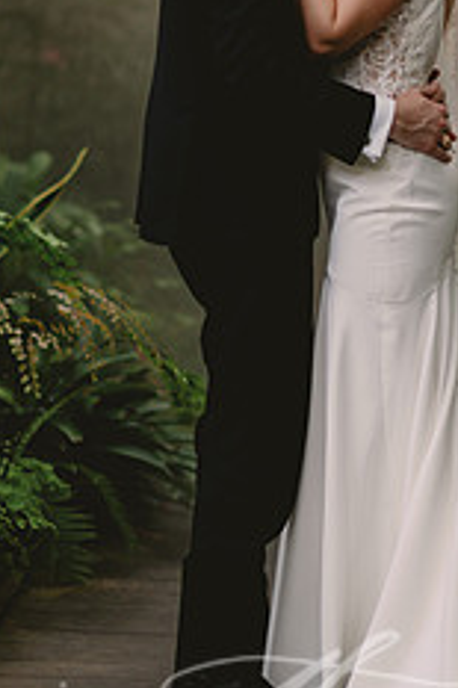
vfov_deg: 12.5
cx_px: 312
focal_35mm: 164
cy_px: 174
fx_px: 3134
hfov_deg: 8.4
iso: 250
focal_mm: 85
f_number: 1.8
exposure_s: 1/250
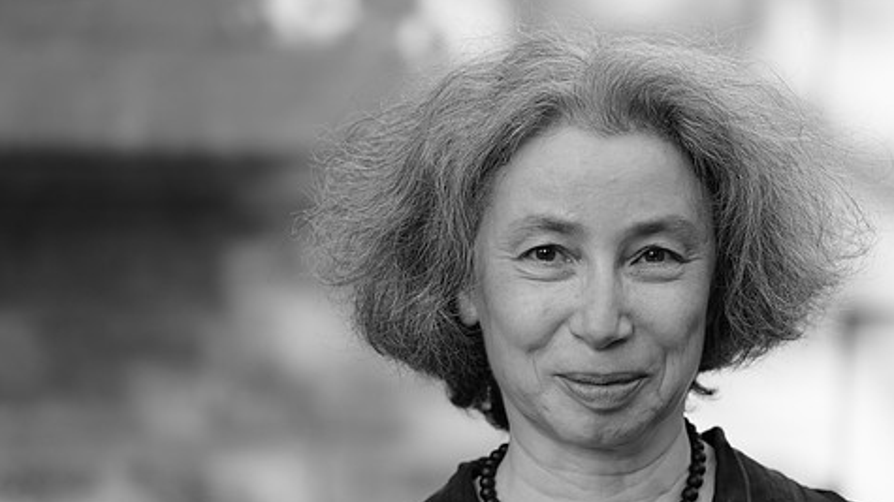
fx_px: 2275
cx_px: 527
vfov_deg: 12.6
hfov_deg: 22.2
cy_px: 351
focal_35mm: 96
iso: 100
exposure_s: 1/500
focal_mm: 50
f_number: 2
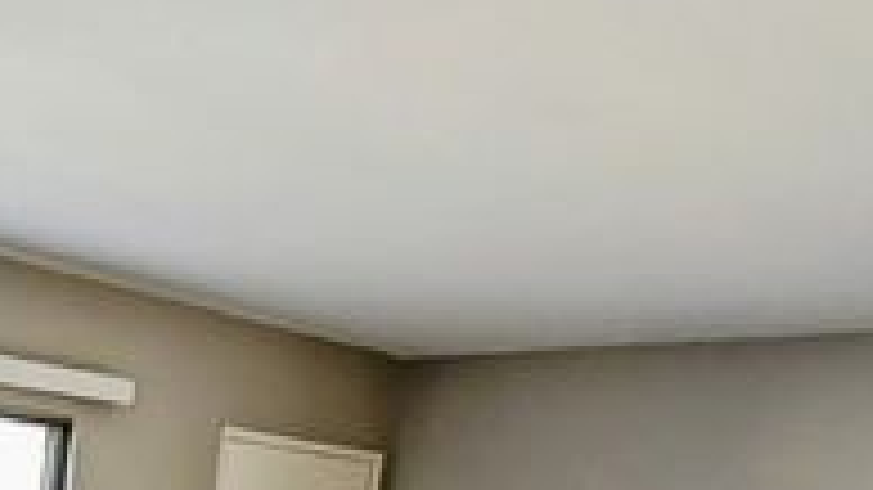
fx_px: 1041
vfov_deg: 21.6
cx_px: 0
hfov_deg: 40.0
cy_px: 757
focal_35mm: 45
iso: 338
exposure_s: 1/90.1
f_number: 2.2
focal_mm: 2.22
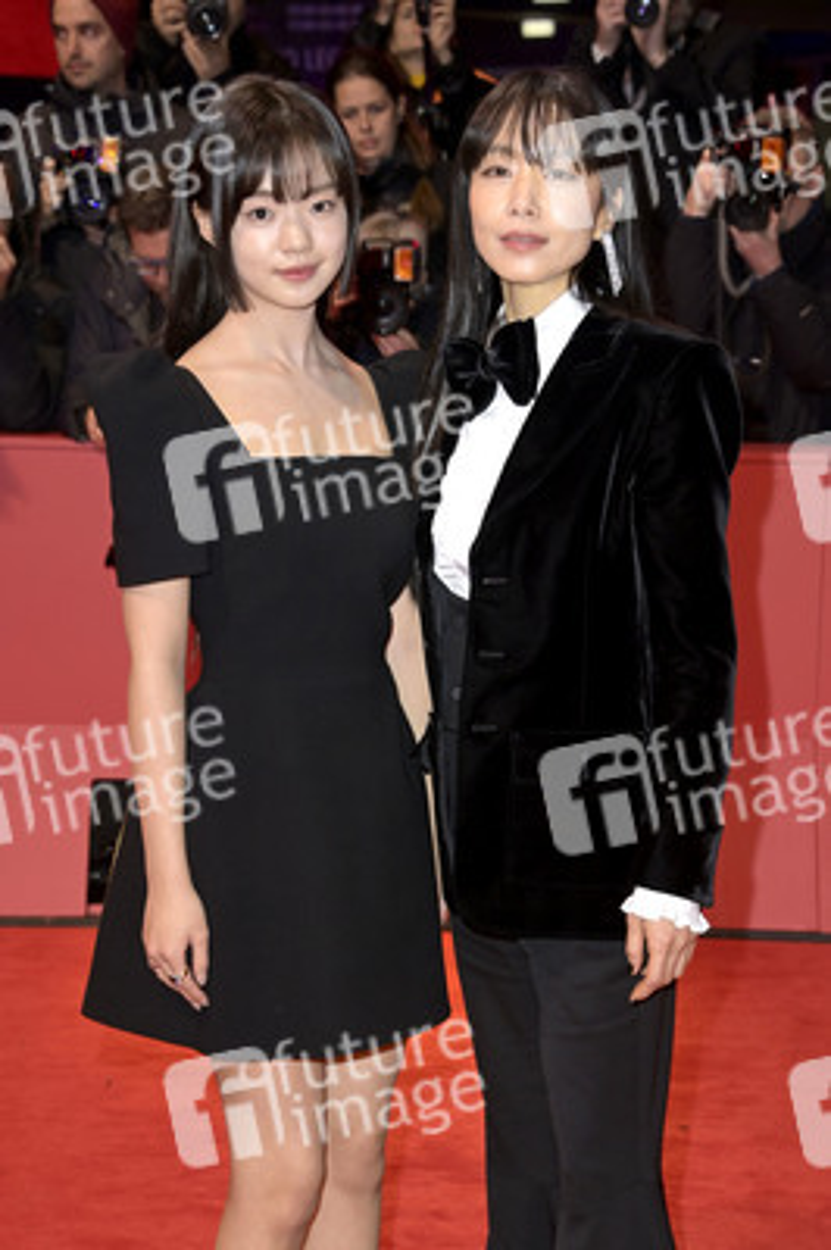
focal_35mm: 72
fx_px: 2497
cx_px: 416
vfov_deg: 28.1
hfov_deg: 18.9
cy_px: 625
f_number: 6.3
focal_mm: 72
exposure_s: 1/250
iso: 1250
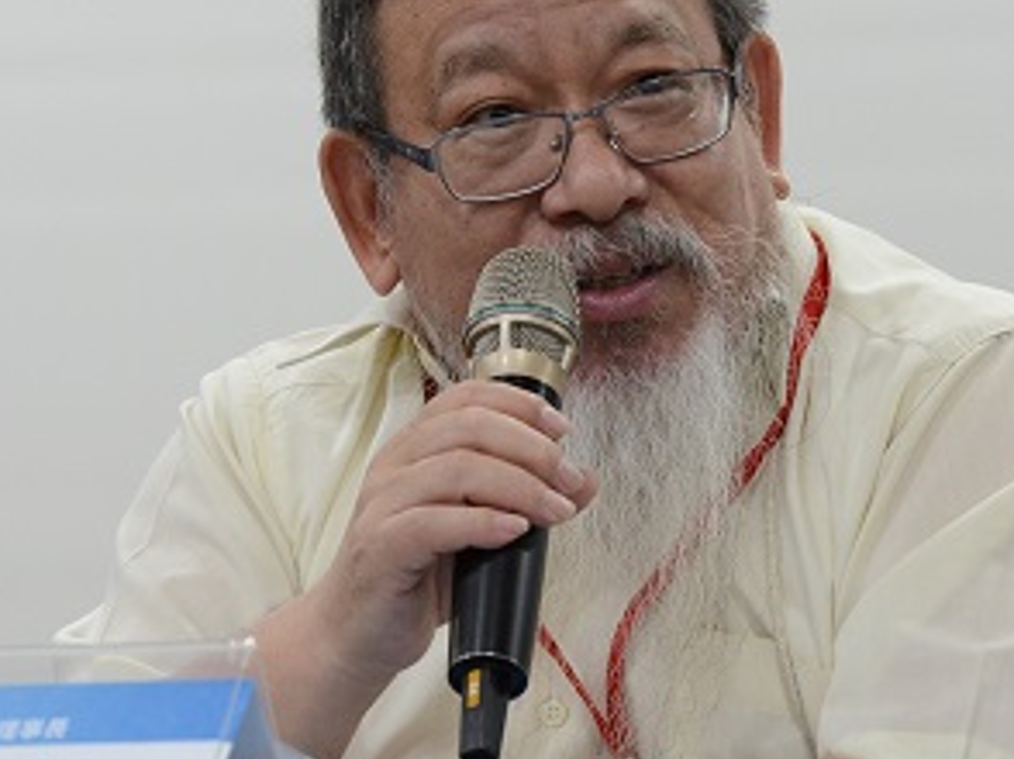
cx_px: 452
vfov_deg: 3.5
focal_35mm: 419
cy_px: 233
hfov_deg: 4.7
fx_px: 12264
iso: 3200
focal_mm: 200
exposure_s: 1/125
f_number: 9
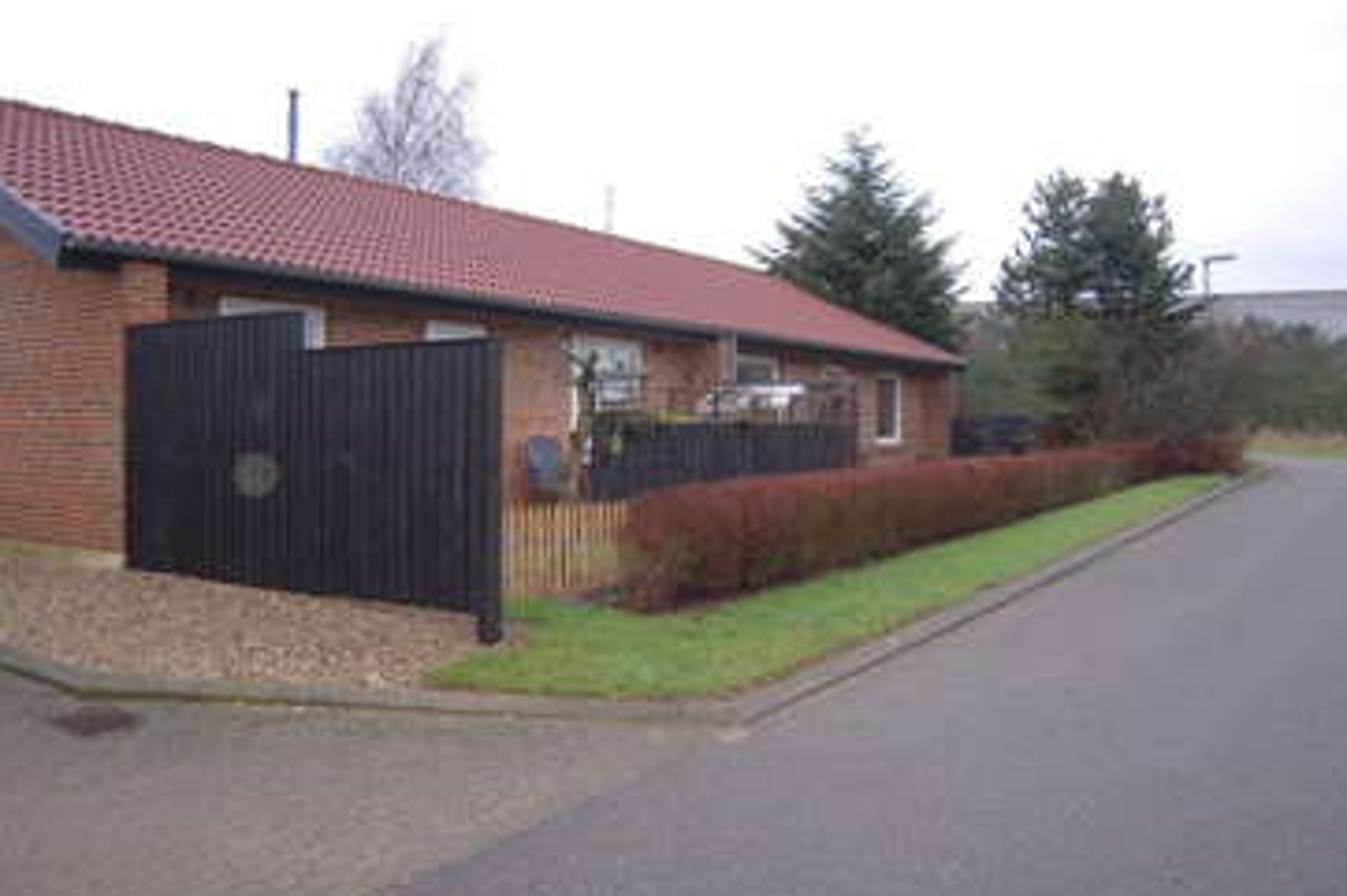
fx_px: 1122
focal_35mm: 30
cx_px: 687
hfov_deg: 61.9
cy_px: 424
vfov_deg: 43.6
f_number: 2.7
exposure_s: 1/100
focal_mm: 5
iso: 400
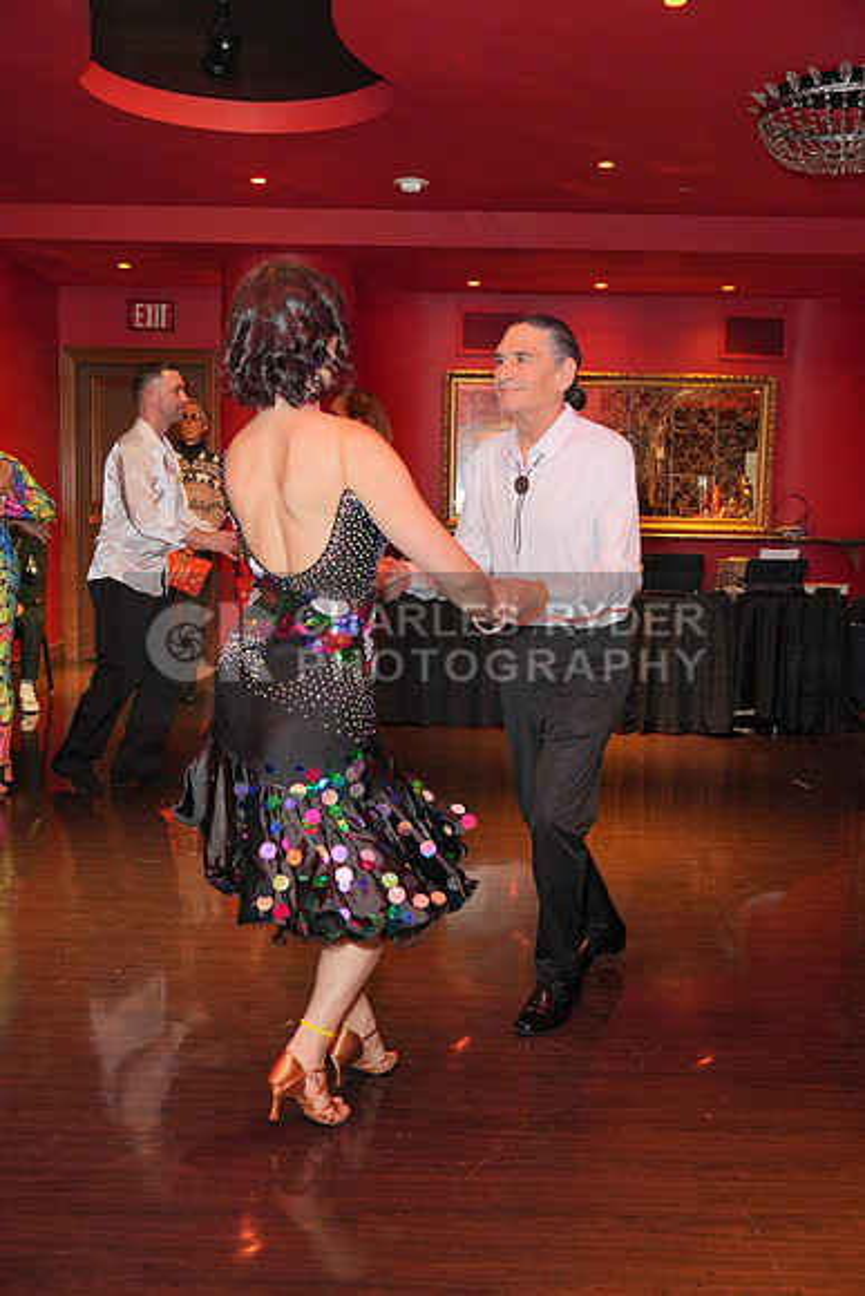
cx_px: 432
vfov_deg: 54.4
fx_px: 1261
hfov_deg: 37.9
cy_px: 648
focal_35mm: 35
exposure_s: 1/200
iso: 4000
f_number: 4
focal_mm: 35
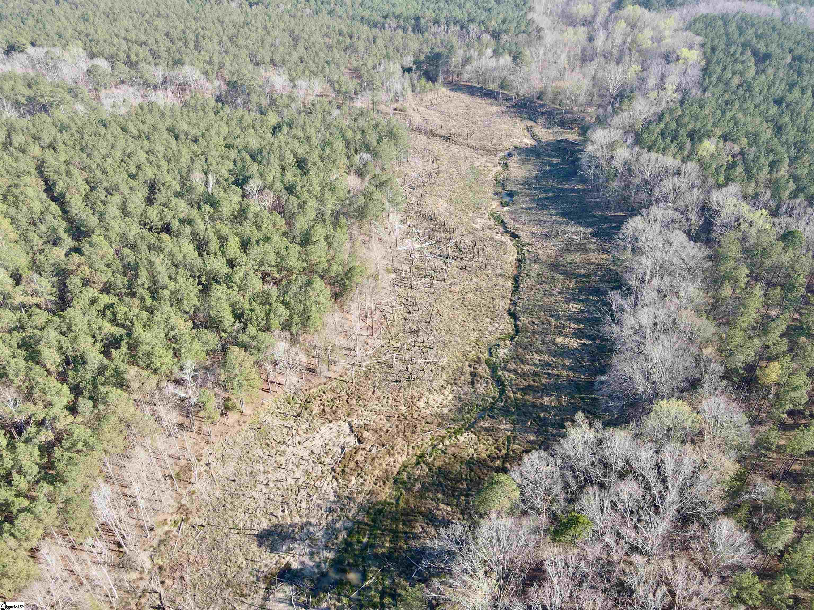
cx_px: 407
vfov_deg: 56.8
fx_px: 564
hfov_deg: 71.6
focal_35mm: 24
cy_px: 305
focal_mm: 4.5
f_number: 2.8
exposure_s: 1/180
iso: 100
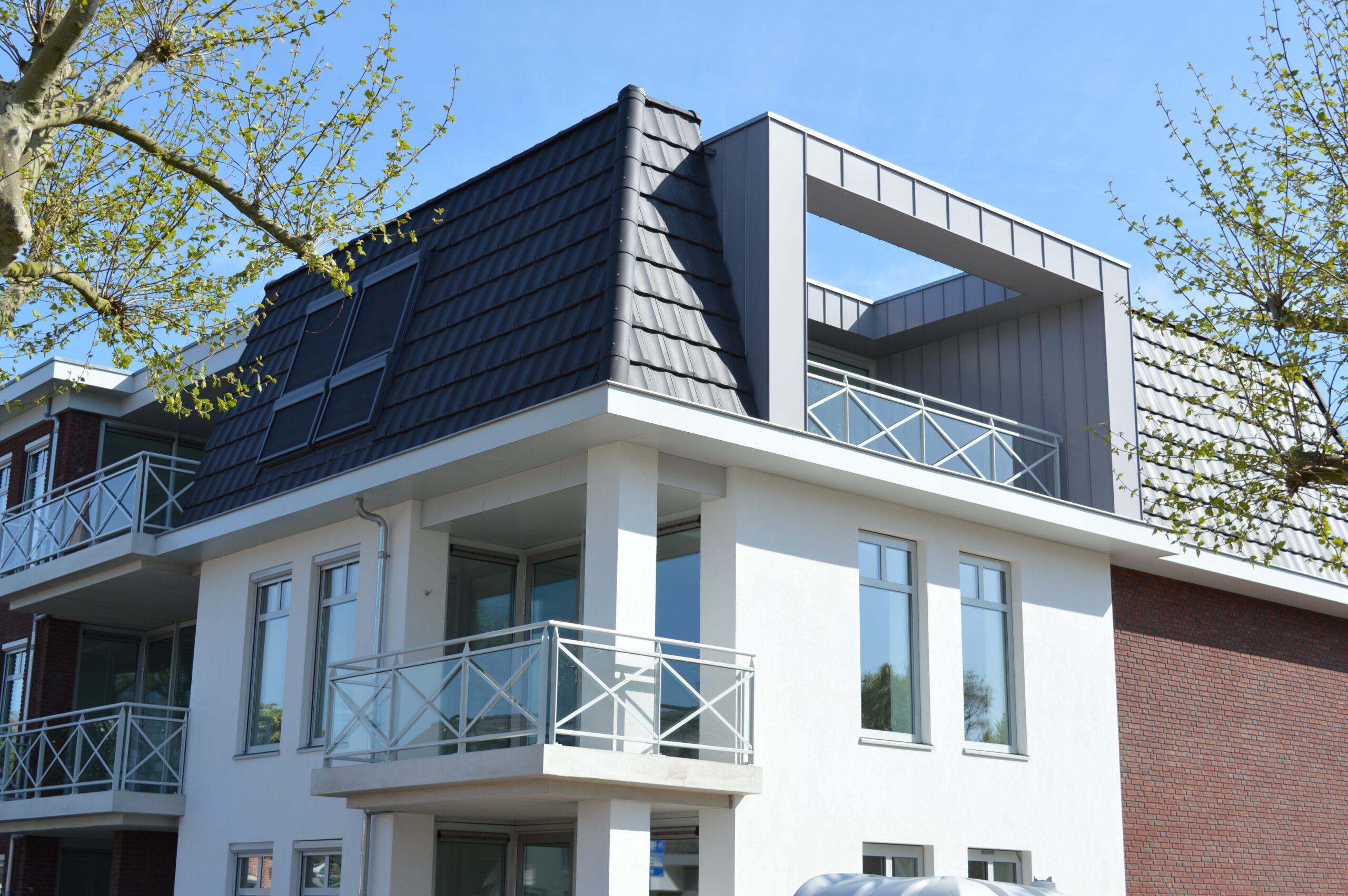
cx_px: 674
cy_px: 448
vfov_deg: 28.9
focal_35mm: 46
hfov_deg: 42.4
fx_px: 1740
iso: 100
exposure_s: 1/250
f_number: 8
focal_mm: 31
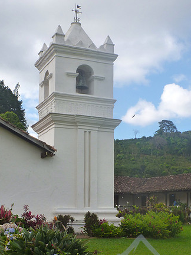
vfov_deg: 34.7
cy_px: 164
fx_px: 405
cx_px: 97
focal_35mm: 55
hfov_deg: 26.6
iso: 160
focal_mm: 7.4
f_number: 4.2
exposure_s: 1/400
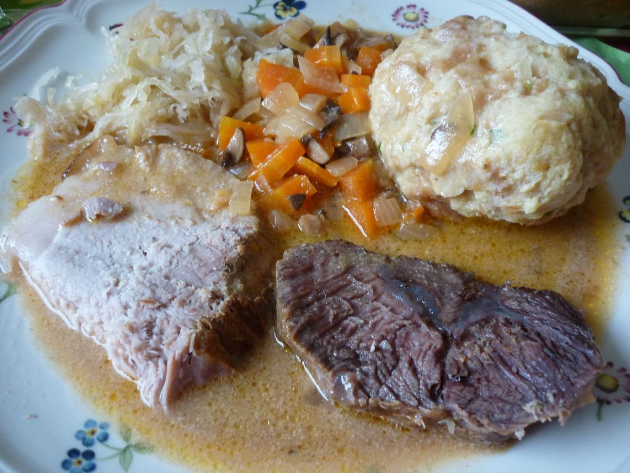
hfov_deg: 55.4
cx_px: 315
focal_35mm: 33
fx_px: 601
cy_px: 236
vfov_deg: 42.9
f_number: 2.8
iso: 160
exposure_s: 1/60
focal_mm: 5.5
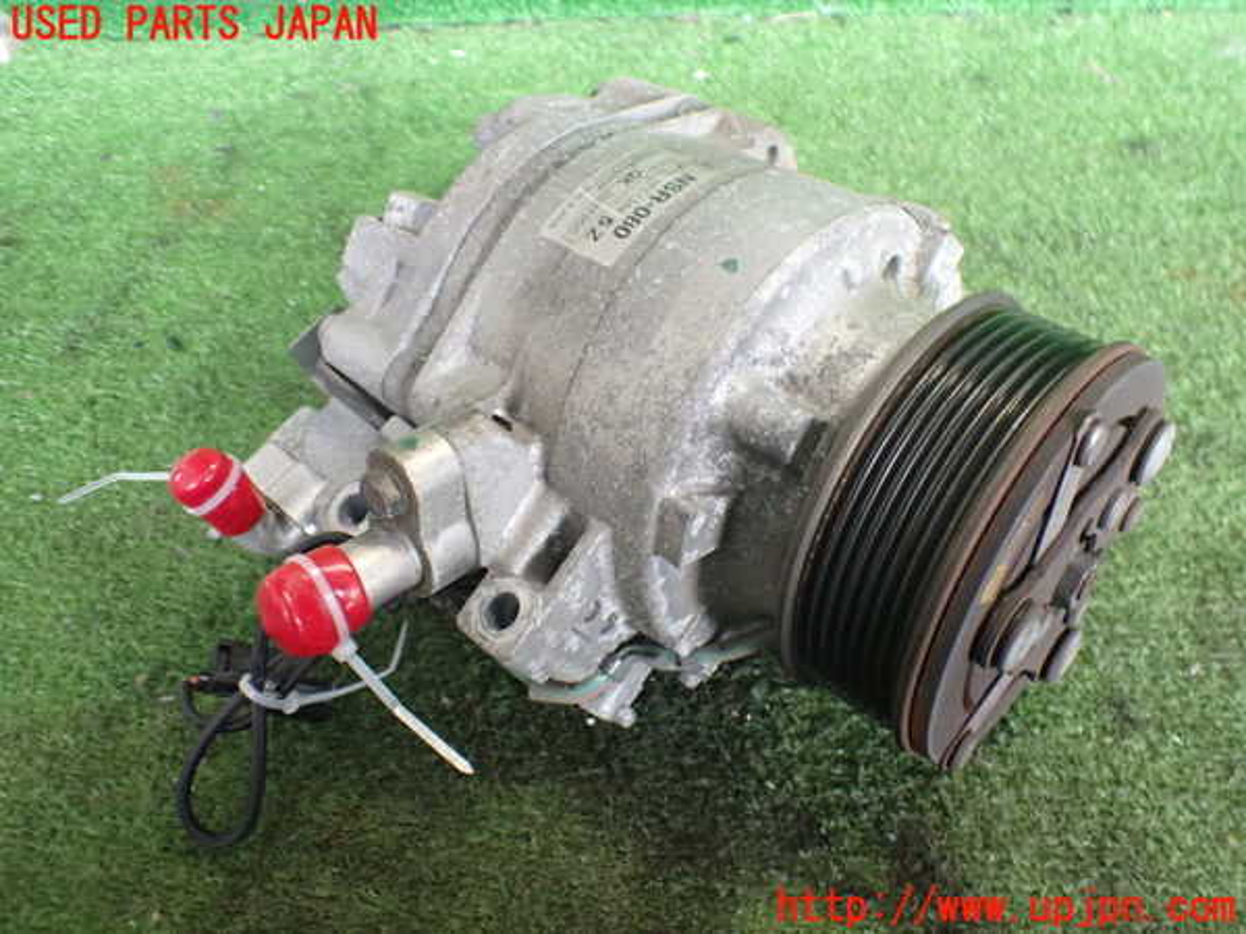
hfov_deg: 60.0
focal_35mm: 30
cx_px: 623
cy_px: 467
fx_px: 1080
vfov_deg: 46.8
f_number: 2.3
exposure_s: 1/100
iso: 800
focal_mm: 5.4
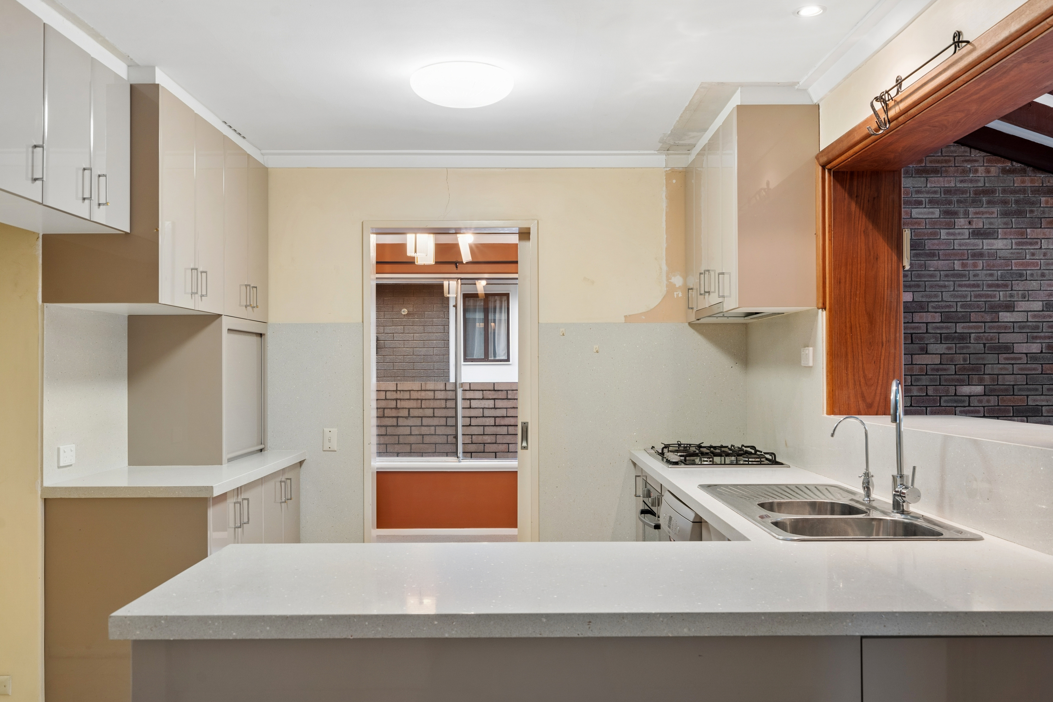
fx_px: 907
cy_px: 351
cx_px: 526
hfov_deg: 60.3
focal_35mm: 31
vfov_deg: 42.3
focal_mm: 31
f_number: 8
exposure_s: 1/6
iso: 320
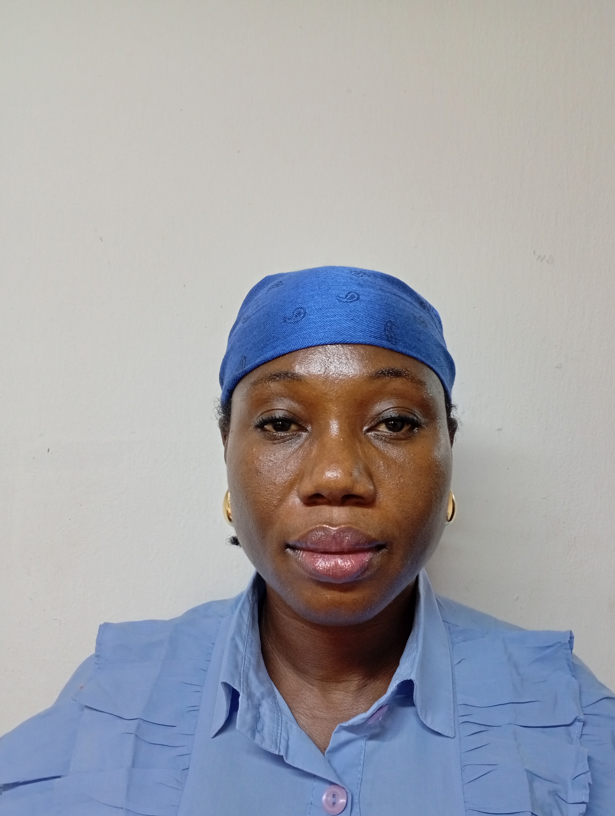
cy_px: 460
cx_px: 338
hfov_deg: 45.5
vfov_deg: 58.1
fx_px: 732
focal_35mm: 31
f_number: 1.8
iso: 459
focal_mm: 3.98
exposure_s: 1/33.3
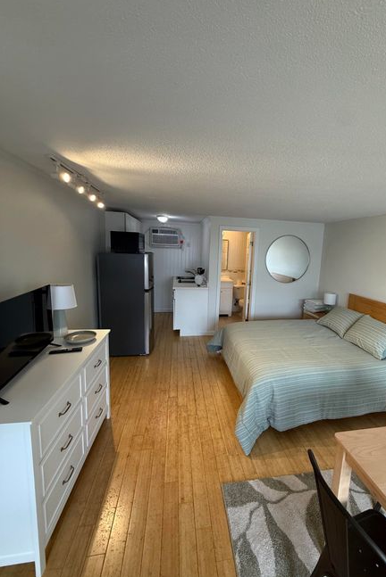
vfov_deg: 100.4
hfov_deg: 76.9
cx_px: 222
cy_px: 287
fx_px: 241
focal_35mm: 15
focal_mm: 2.22
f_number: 2.2
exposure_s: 1/120
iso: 250
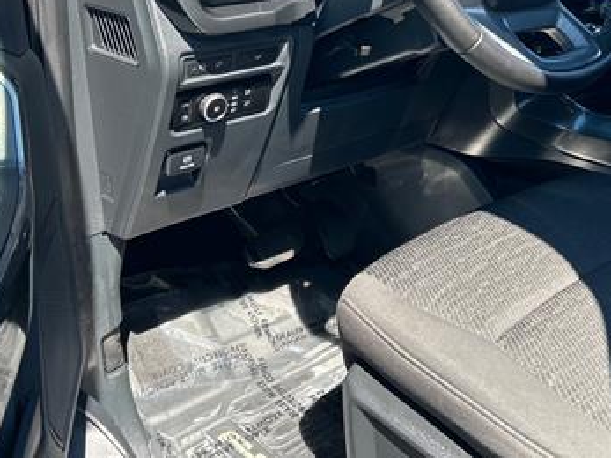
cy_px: 120
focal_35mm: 48
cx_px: 386
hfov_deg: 39.4
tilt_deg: -20.5
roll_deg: -1.4
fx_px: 847
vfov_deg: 29.8
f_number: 1.5
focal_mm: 5.7
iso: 50
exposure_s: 1/320
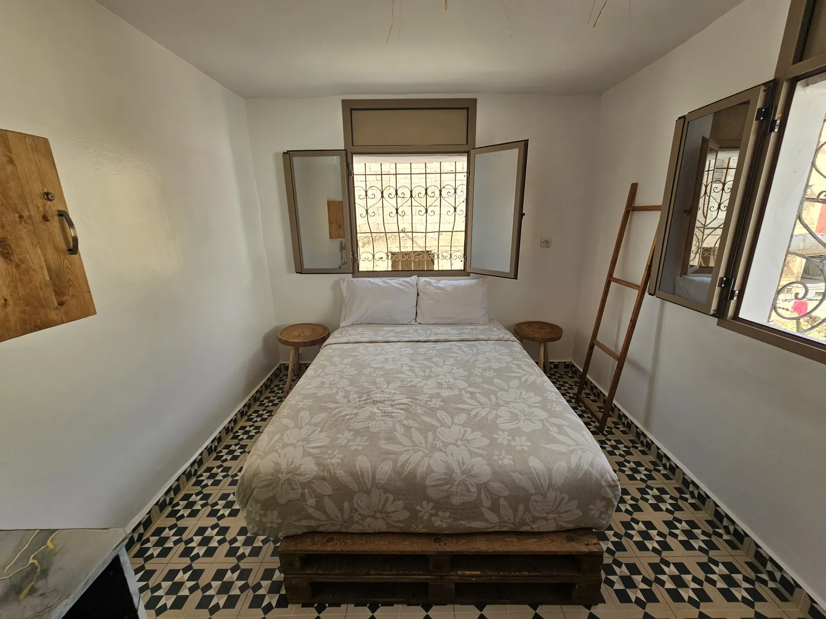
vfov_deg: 89.9
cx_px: 413
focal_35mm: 13
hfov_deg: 106.2
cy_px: 310
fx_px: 310
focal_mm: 2.2
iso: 50
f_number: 2.2
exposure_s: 1/344
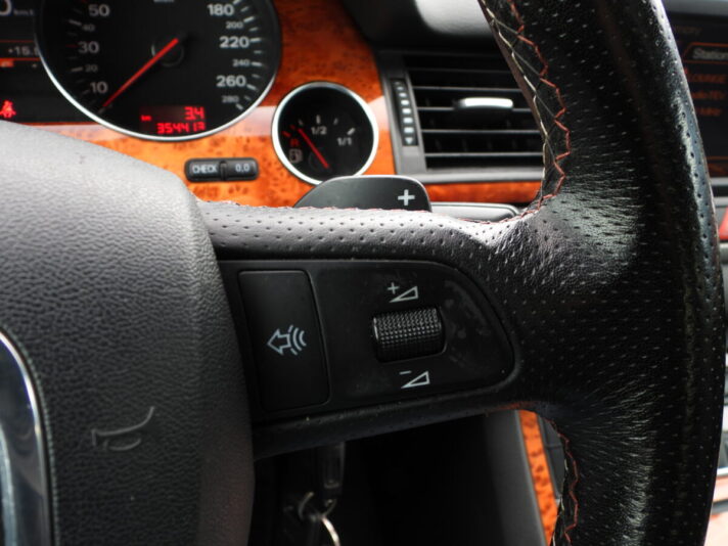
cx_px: 364
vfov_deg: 44.2
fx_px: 673
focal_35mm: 32
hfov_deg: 56.8
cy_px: 273
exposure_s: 1/60
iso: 100
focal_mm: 5.8
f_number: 3.2
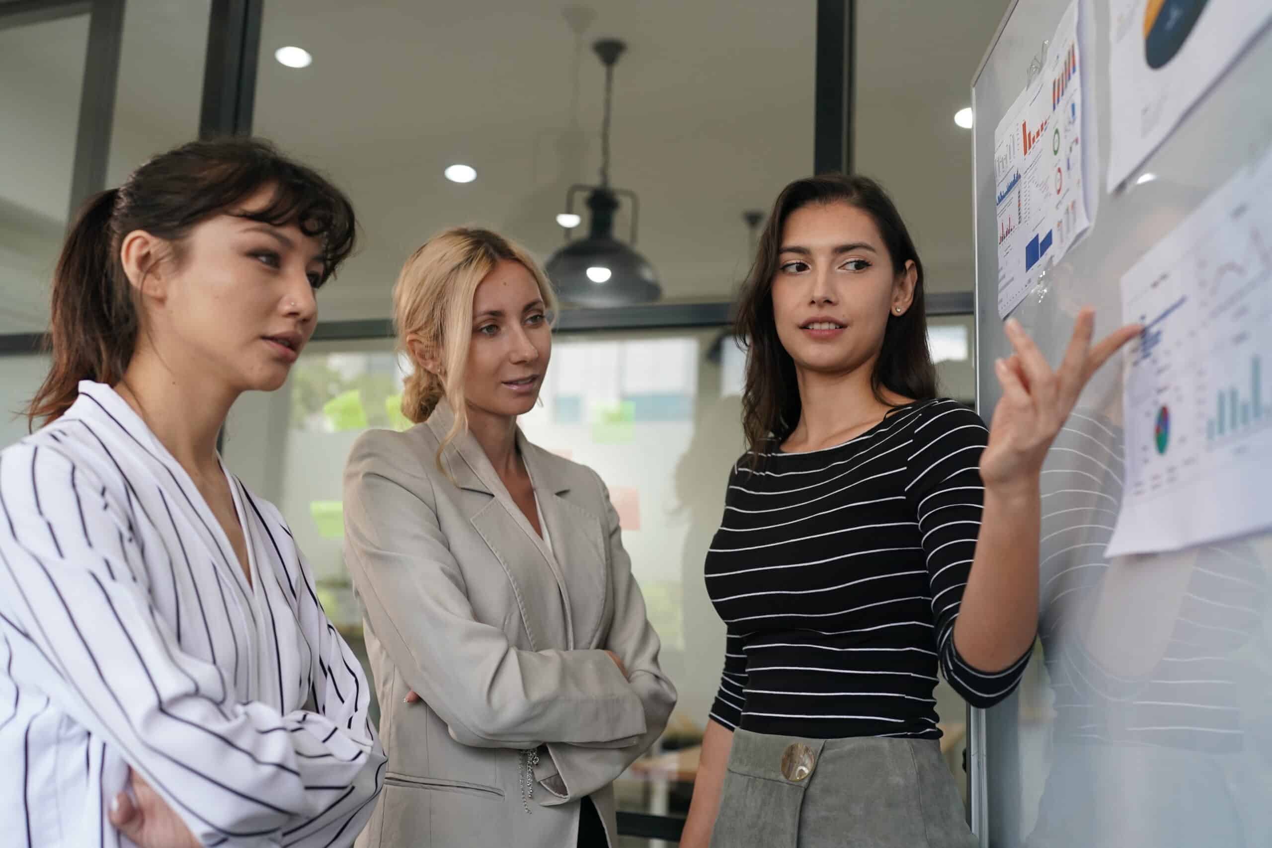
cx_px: 636
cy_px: 424
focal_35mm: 35
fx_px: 1237
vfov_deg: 37.9
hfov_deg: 54.4
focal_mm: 35
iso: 1000
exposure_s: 1/200
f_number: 2.5
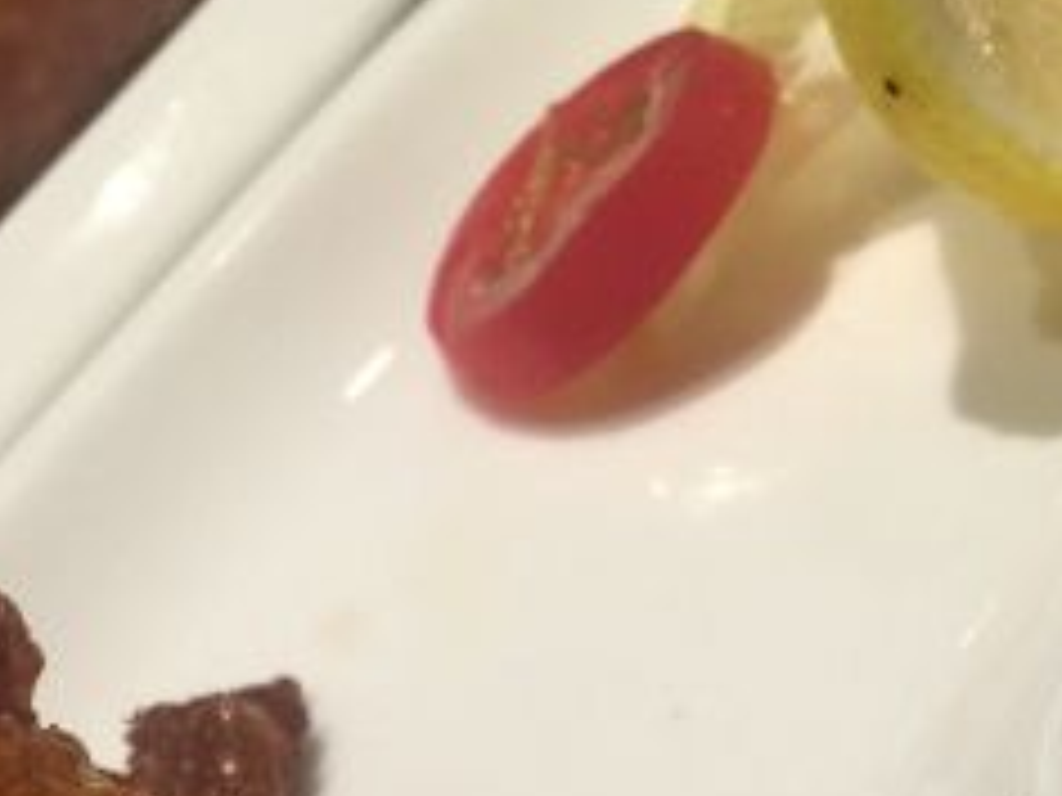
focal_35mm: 86
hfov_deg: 22.4
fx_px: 2638
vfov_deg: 16.3
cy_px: 1001
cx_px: 166
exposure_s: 1/15
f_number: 2.2
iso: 100
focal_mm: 4.15
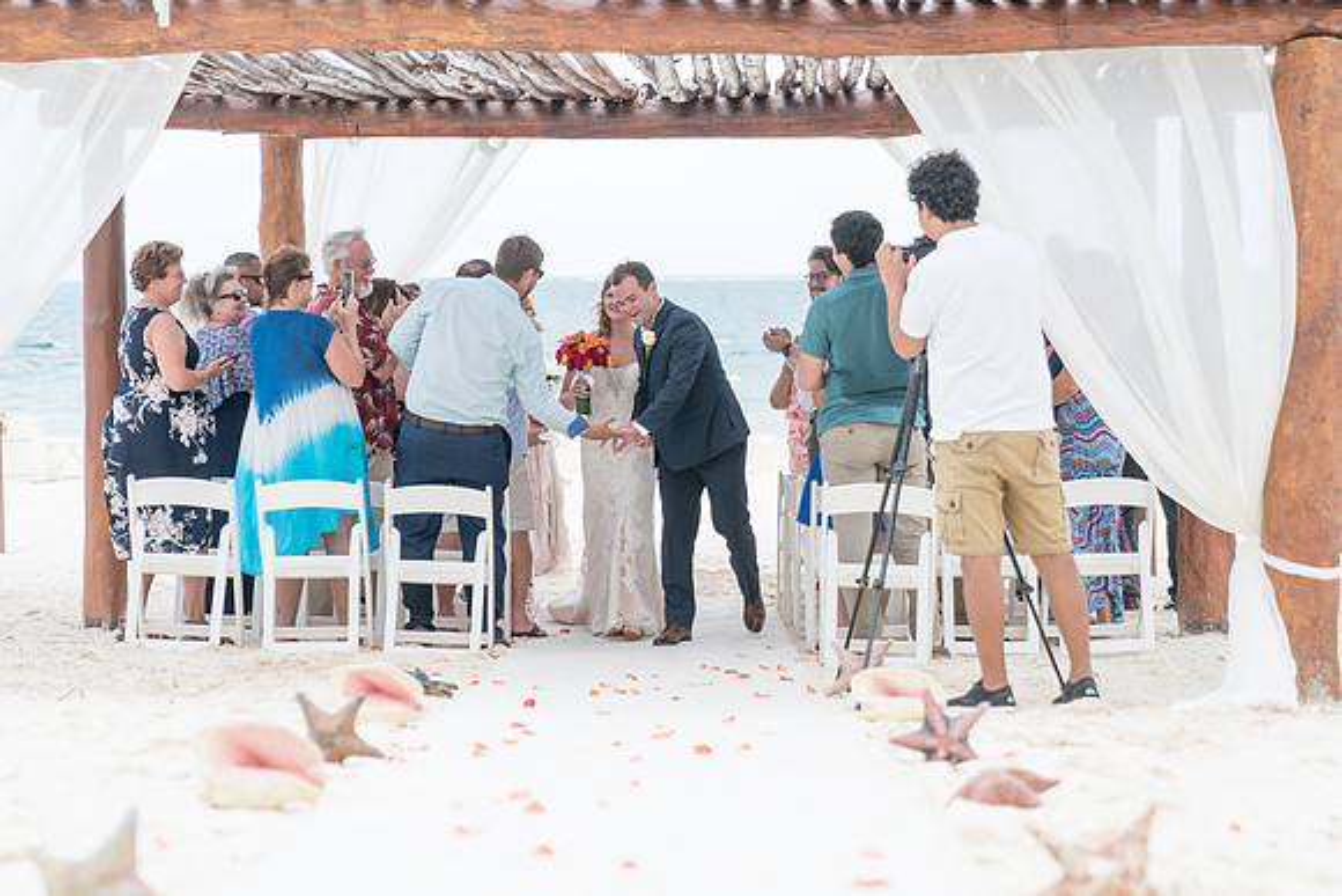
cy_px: 448
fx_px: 2610
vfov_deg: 19.5
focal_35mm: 70
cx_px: 671
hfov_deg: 28.8
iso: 100
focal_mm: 70
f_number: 2.8
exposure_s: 1/400
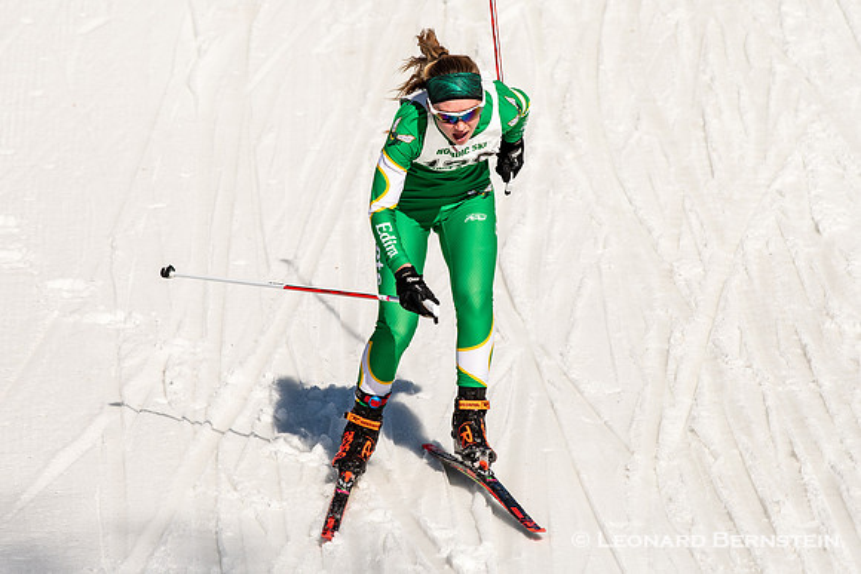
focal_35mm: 450
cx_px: 430
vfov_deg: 3.1
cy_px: 287
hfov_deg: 4.6
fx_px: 10765
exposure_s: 1/2000
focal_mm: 300
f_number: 7.1
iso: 400
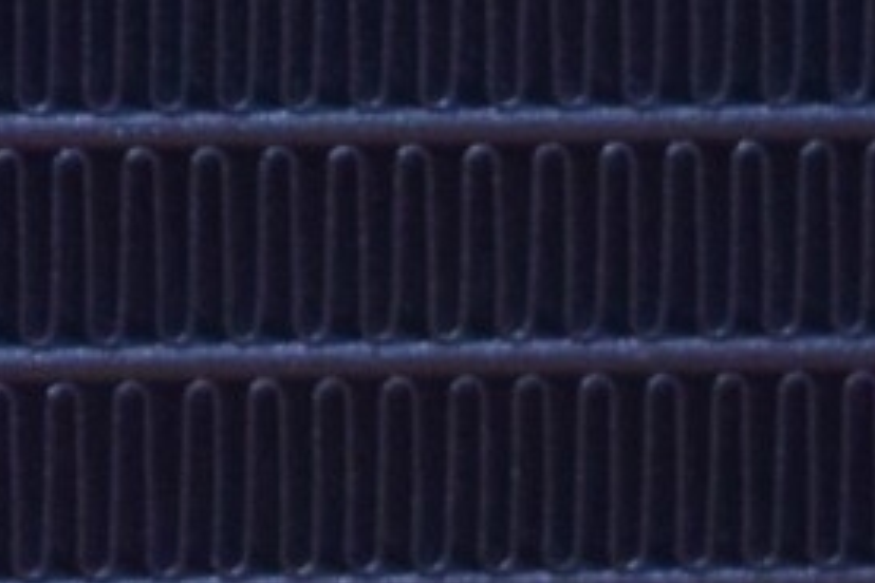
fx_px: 11398
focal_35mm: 469
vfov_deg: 2.9
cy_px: -158
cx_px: -1671
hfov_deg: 4.3
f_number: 5
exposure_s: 1/8
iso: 1600
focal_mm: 40
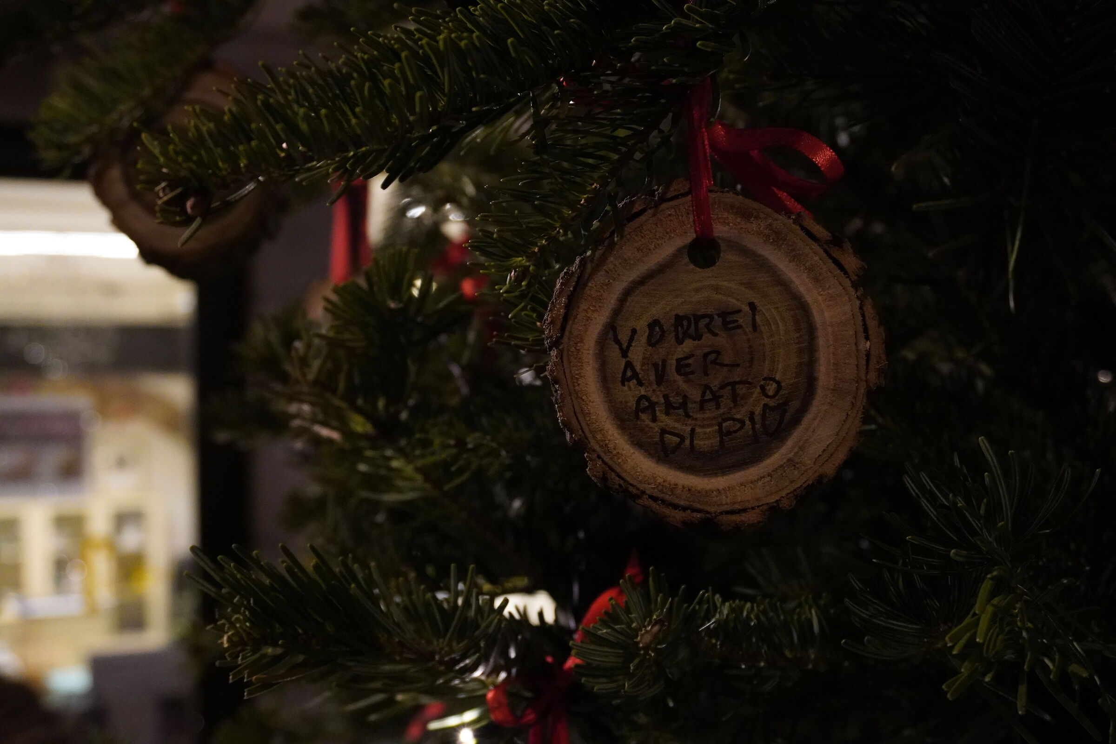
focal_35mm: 45
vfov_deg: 29.9
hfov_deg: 43.6
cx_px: 558
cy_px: 372
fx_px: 1395
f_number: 5.6
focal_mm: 30
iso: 4000
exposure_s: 1/40
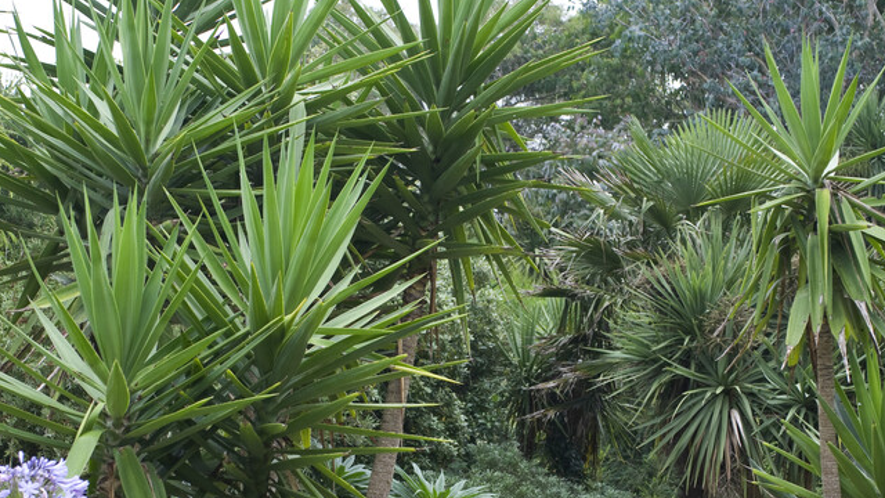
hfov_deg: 24.2
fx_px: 2061
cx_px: 418
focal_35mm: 88
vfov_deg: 13.7
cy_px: 445
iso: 200
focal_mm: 35
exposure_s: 1/200
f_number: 5
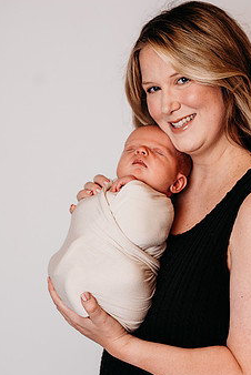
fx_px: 1179
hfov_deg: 12.1
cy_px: 194
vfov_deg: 18.1
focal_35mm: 113
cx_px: 163
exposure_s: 1/160
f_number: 2.5
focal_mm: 85
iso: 160
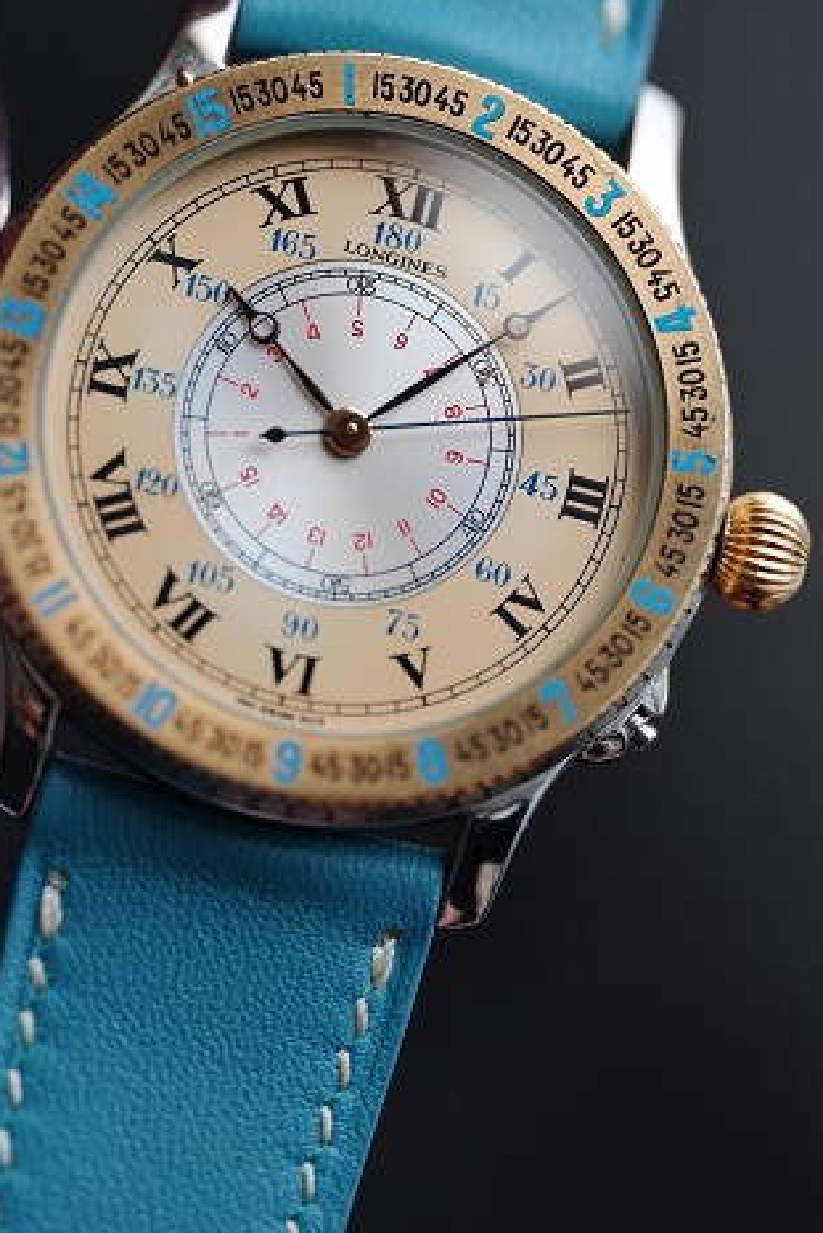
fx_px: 5277
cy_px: 429
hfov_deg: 8.9
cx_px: 333
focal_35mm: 154
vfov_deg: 13.3
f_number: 2.8
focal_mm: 105
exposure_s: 1/250
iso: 400
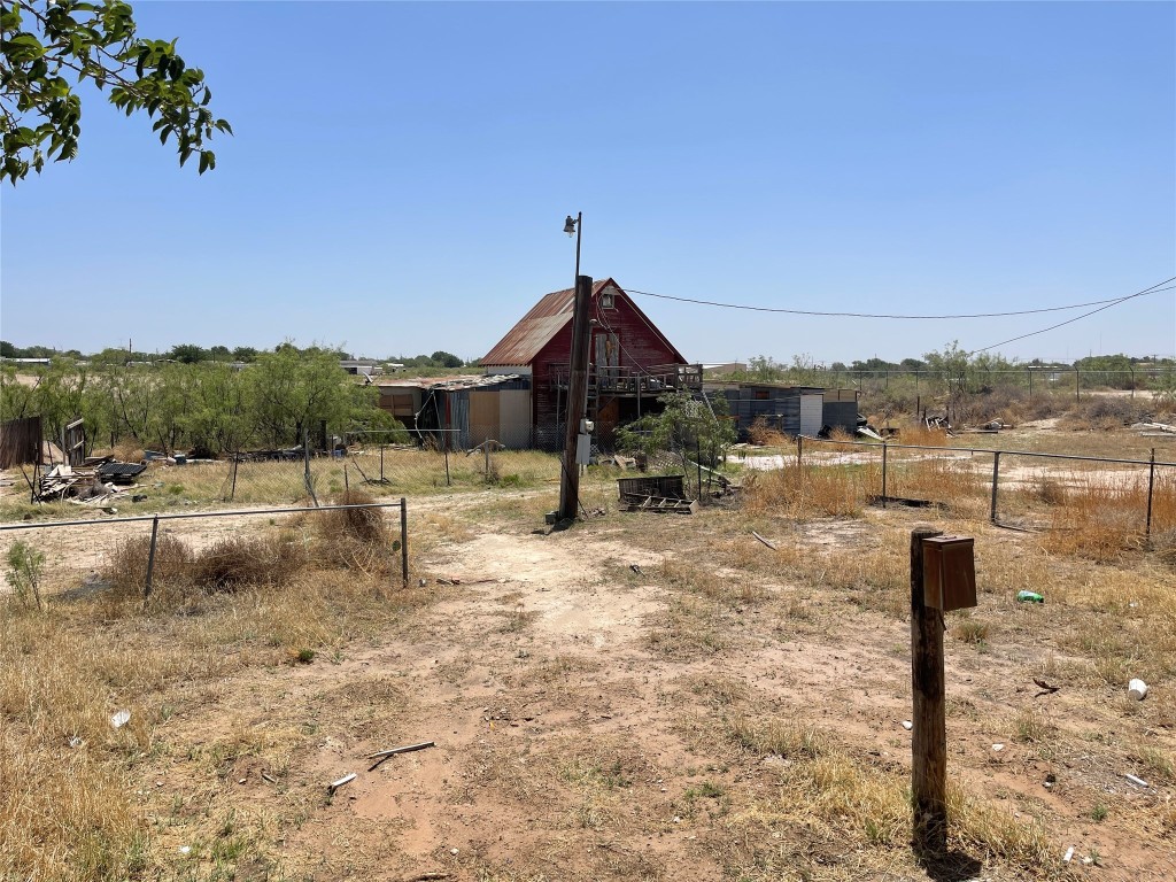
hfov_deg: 67.3
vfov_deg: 53.1
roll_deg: +0.3
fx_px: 883
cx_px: 588
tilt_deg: -5.8
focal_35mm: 26
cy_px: 441
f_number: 1.6
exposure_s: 1/6250
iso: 32
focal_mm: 5.1
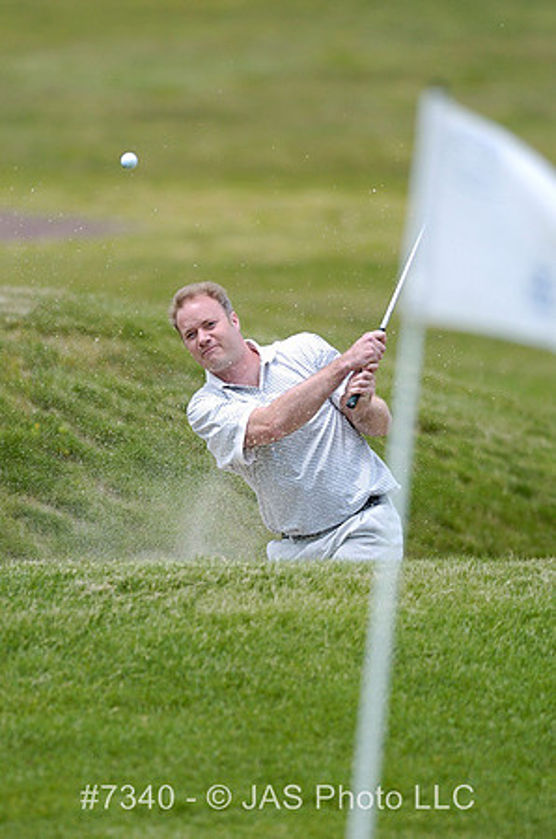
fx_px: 10473
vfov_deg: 4.6
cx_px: 278
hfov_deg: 3.0
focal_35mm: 450
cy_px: 420
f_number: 2.8
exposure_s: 1/2000
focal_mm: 300
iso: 200
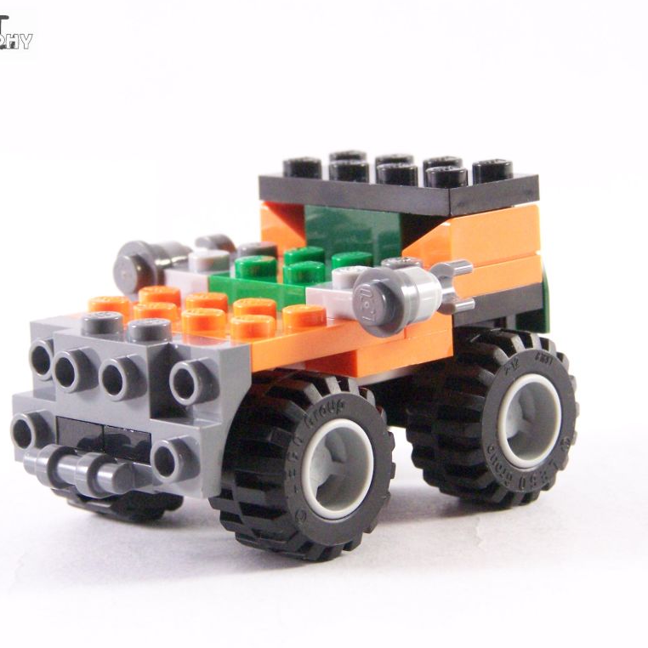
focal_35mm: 139
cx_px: 295
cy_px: 323
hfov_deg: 12.6
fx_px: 2944
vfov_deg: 12.6
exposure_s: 1/60
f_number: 3.6
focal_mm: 19.4
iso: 400
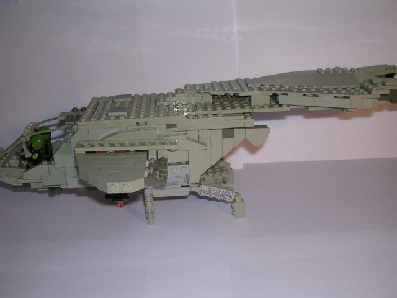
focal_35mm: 38
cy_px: 149
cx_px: 198
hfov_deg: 49.0
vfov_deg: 37.7
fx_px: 436
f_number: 2.8
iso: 100
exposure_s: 1/60.1
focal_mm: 5.8
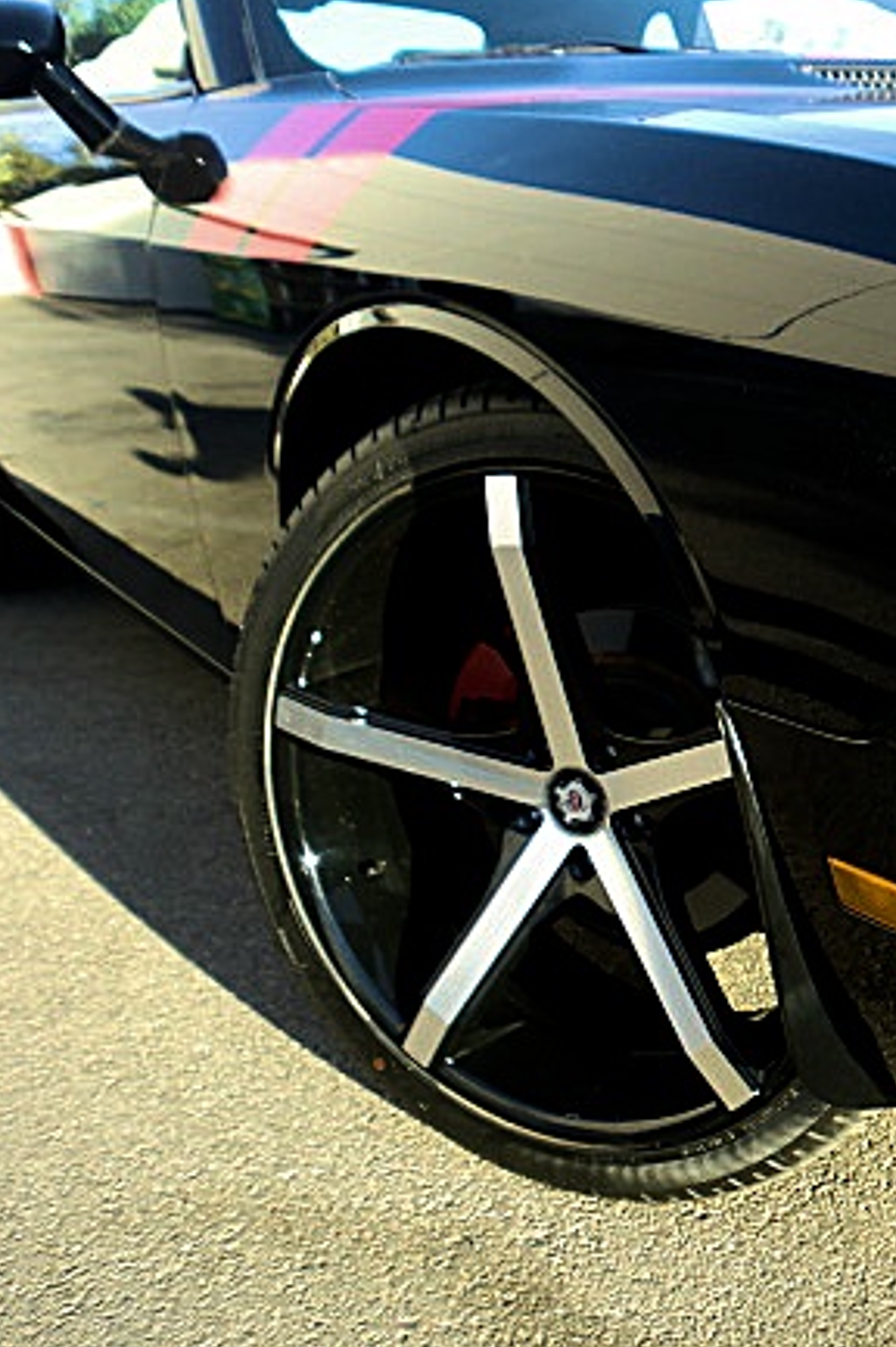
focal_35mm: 40
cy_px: 625
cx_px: 908
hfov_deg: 30.8
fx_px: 1496
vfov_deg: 48.5
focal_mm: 4.65
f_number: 2.6
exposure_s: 1/125
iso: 64
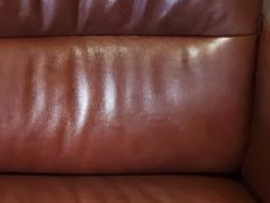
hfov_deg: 15.0
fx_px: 975
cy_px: 170
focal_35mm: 125
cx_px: -82
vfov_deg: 11.8
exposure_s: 1/25
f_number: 1.5
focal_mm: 4.3
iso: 640
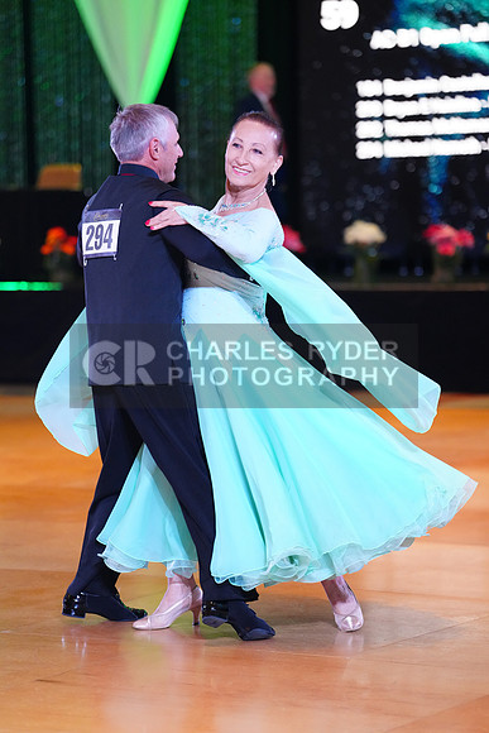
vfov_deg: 15.4
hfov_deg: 10.3
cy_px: 366
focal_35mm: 133
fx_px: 2708
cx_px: 244
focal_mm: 133
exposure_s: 1/400
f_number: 2.8
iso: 5000
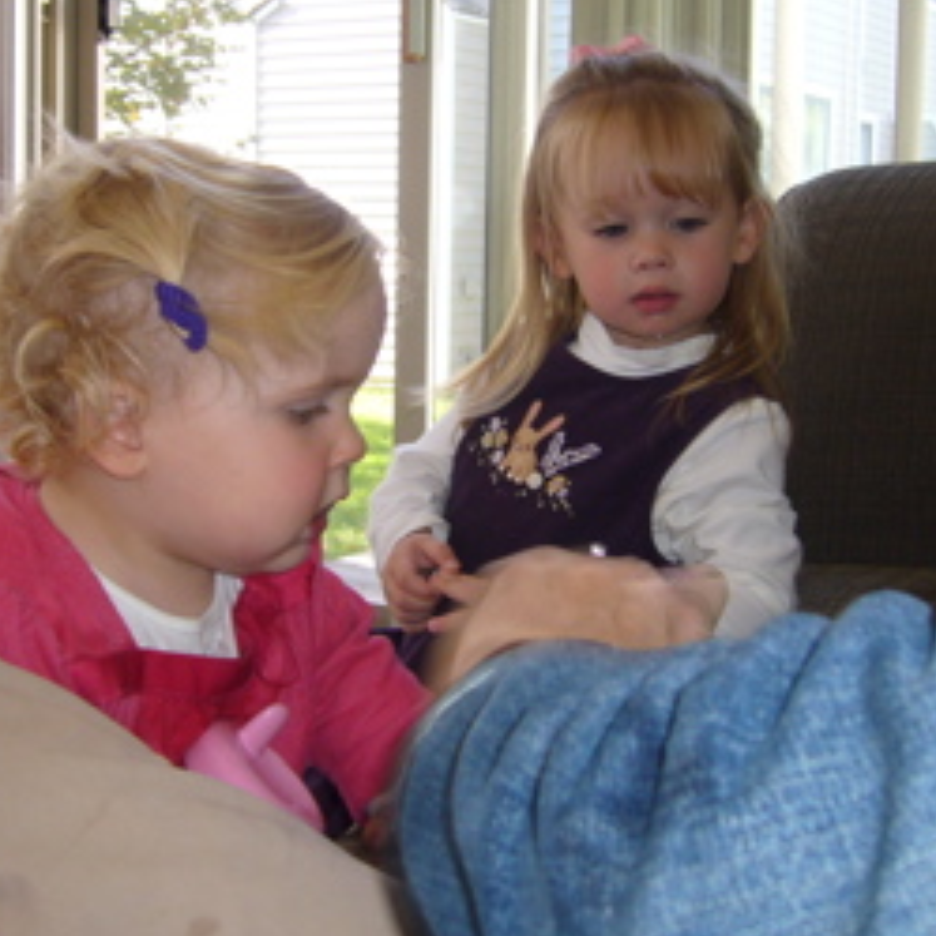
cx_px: 444
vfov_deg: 32.1
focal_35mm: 53
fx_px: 1621
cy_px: 376
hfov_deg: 32.2
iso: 100
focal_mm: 5.8
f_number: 2.8
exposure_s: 1/60
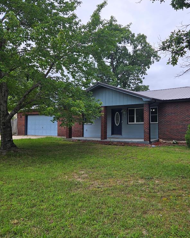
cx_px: 134
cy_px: 119
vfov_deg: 57.2
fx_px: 218
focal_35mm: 31
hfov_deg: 46.0
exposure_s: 1/845
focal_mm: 5.4
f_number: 1.8
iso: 25
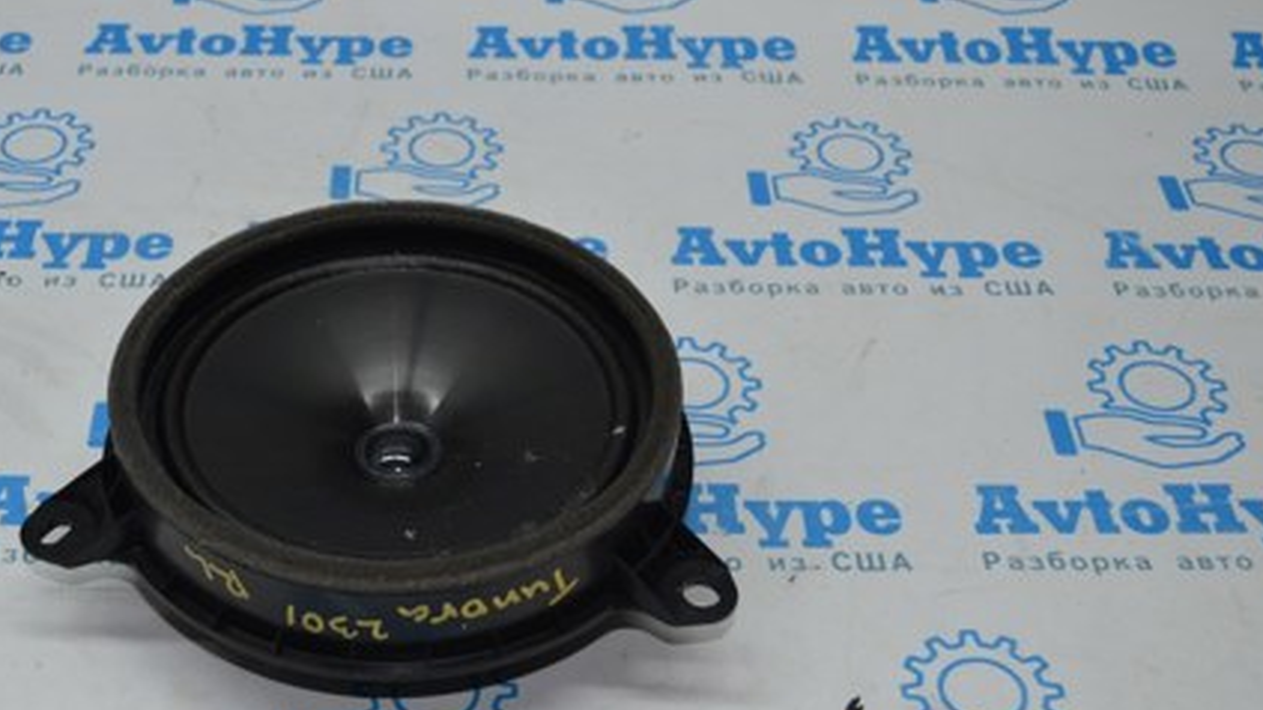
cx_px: 412
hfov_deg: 36.2
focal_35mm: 57
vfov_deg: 21.1
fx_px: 1909
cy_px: 430
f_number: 4
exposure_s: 1/125
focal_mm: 24
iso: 200
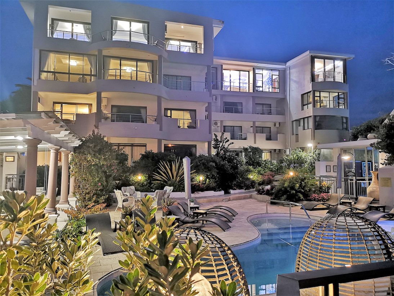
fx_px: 307
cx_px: 197
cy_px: 148
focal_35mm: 27
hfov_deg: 65.3
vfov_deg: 51.4
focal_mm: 3.95
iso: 800
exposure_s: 1/16.7
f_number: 1.8
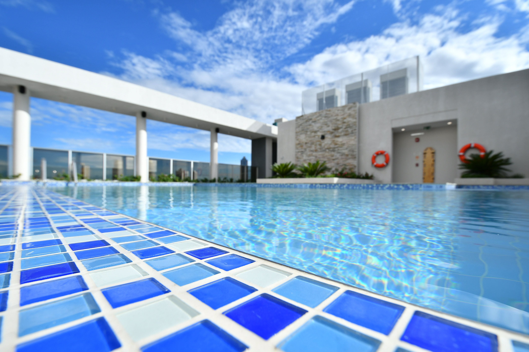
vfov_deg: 77.3
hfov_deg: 100.4
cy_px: 176
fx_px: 220
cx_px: 264
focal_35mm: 15
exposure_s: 1/640
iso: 100
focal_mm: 10
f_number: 7.1
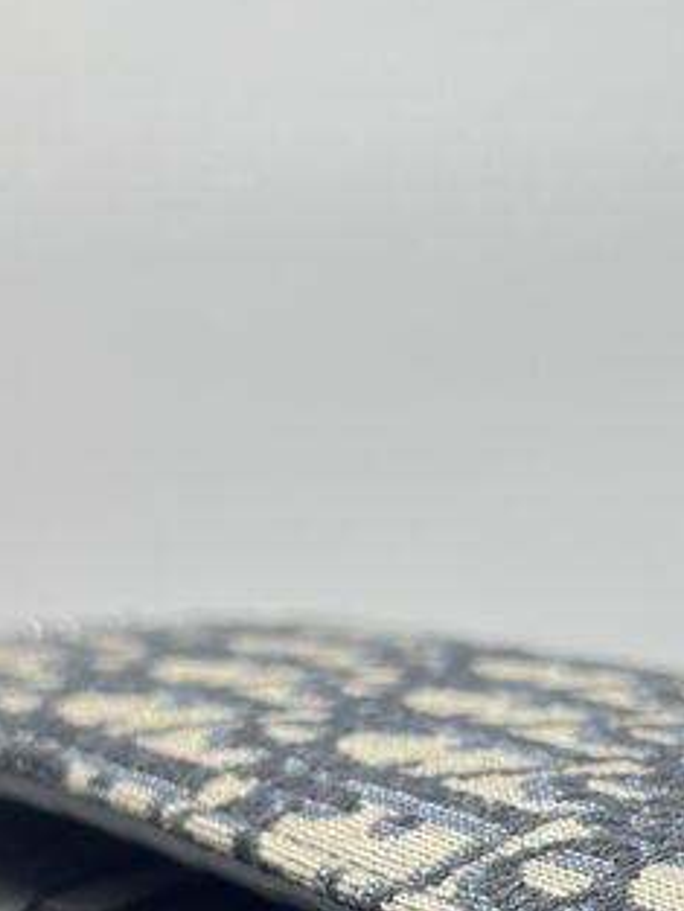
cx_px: 550
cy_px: 914
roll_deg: +0.6
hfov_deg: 17.2
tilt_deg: -18.6
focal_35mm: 85
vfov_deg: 22.1
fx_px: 2238
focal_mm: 5.7
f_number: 1.5
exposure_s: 1/100
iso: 40
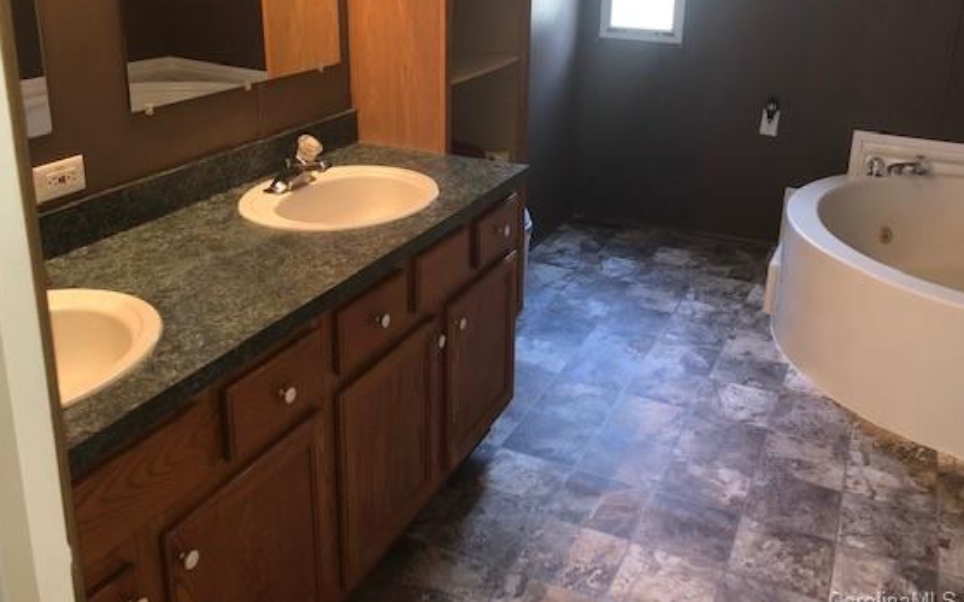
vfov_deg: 36.9
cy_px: 204
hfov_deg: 56.7
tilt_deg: -17.2
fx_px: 893
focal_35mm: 34
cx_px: 474
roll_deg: -1.4
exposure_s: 1/15
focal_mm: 3.99
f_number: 1.8
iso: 40
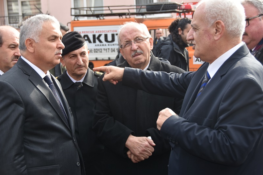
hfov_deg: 32.8
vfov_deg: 22.2
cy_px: 72
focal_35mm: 61
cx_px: 111
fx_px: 446
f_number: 4
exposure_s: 1/250
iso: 100
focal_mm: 32
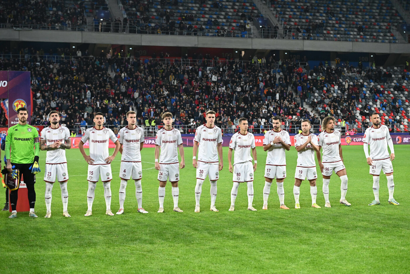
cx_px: 205
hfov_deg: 30.5
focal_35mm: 66
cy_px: 137
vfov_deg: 20.6
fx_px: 752
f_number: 4
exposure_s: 1/1250
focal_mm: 66
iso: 4000
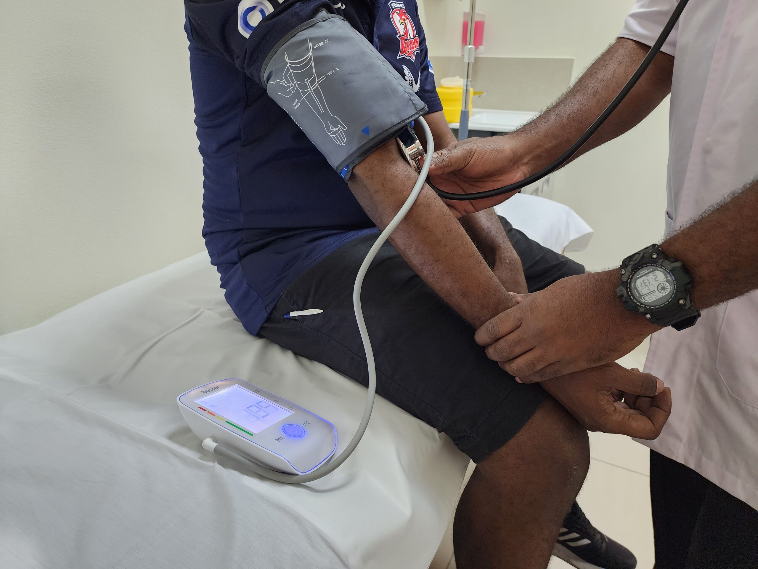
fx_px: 504
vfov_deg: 58.9
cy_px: 284
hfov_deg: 73.9
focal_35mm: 23
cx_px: 379
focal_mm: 6.4
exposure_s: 1/100
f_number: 1.8
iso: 500
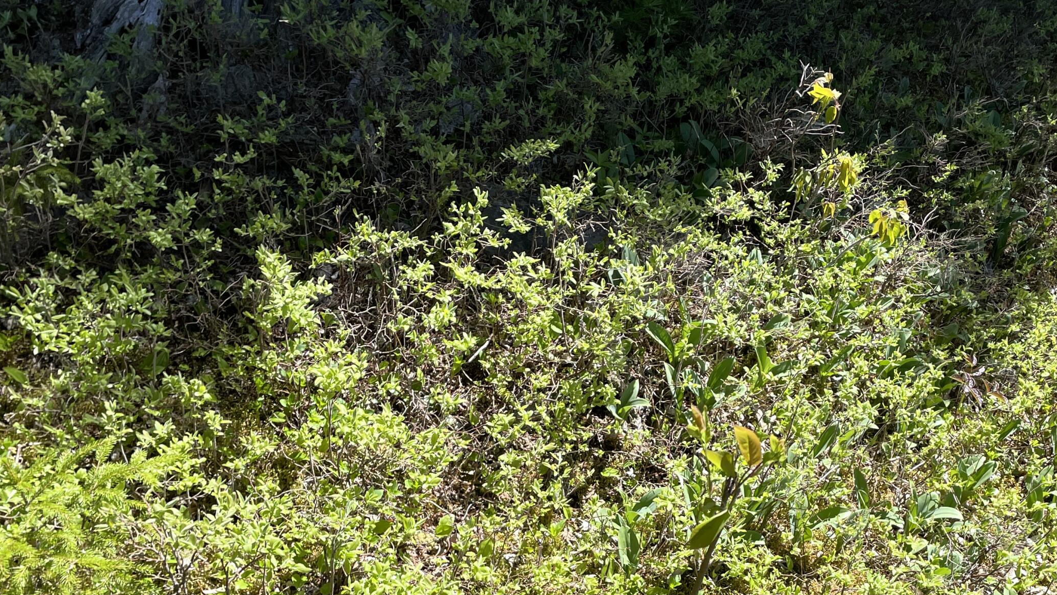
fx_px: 1149
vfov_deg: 27.7
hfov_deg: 49.0
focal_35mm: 41
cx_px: 655
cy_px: 566
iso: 32
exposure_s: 1/1667
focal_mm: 4.2
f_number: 1.6
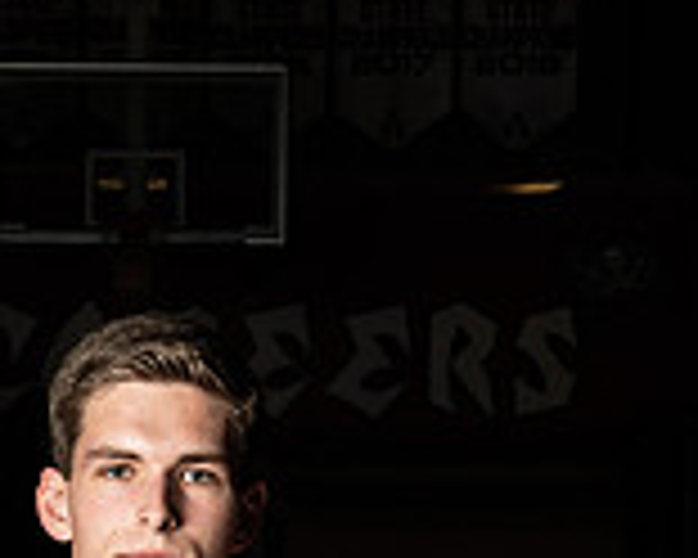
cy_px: 767
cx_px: 117
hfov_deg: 10.9
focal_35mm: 176
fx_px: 3636
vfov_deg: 8.6
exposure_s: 1/200
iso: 320
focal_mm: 50
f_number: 14
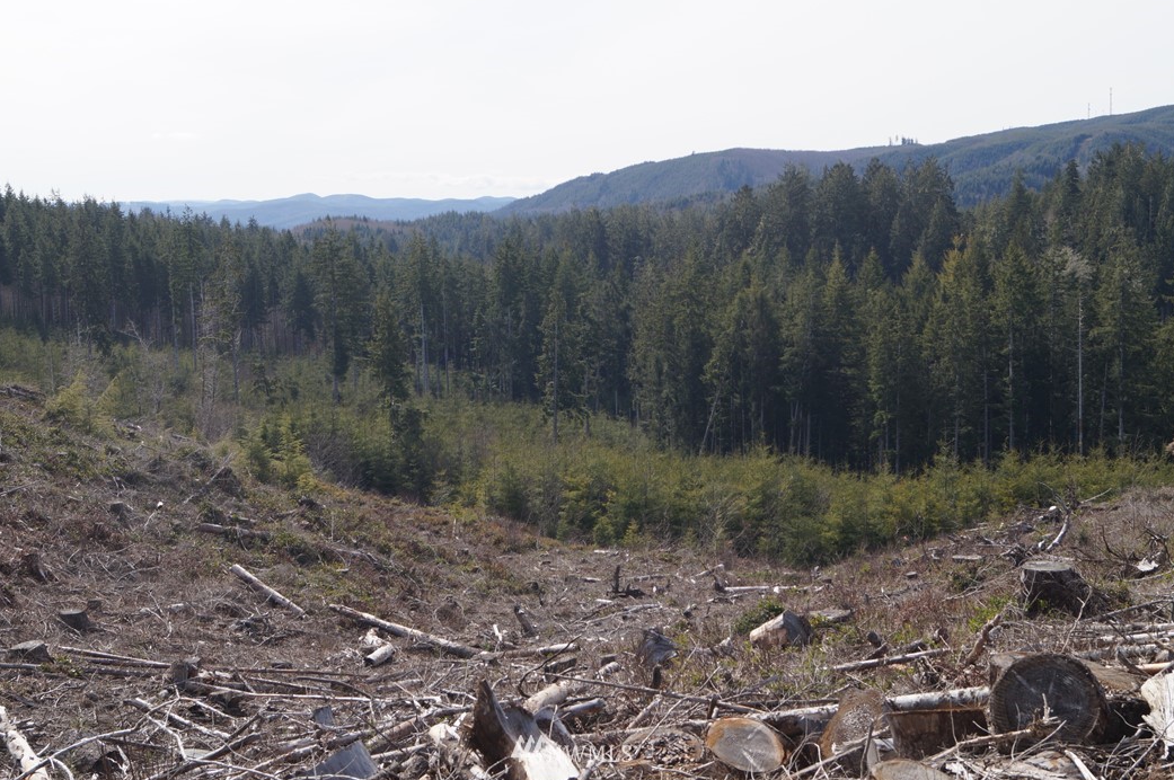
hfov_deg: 41.9
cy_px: 384
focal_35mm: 47
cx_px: 575
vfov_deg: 28.6
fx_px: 1531
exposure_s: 1/100
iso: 100
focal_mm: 30
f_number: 11
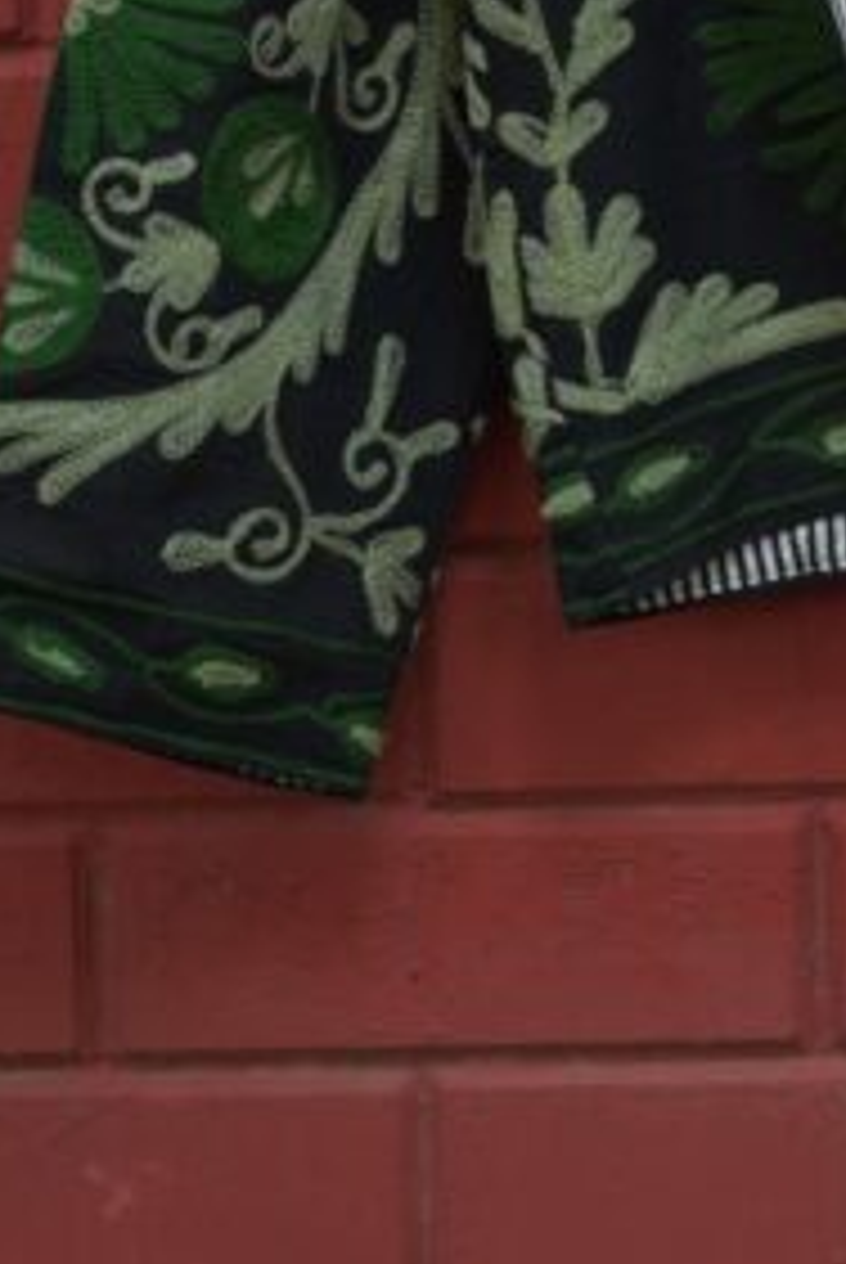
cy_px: -598
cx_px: 1120
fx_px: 5626
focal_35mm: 160
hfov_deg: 8.5
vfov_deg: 12.3
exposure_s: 1/160
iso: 500
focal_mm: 50
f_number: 7.1
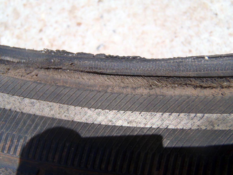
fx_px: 249
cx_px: 116
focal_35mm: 37
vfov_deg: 38.7
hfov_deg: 50.1
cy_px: 88
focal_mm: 6.64
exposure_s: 1/500
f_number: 4.7
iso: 80
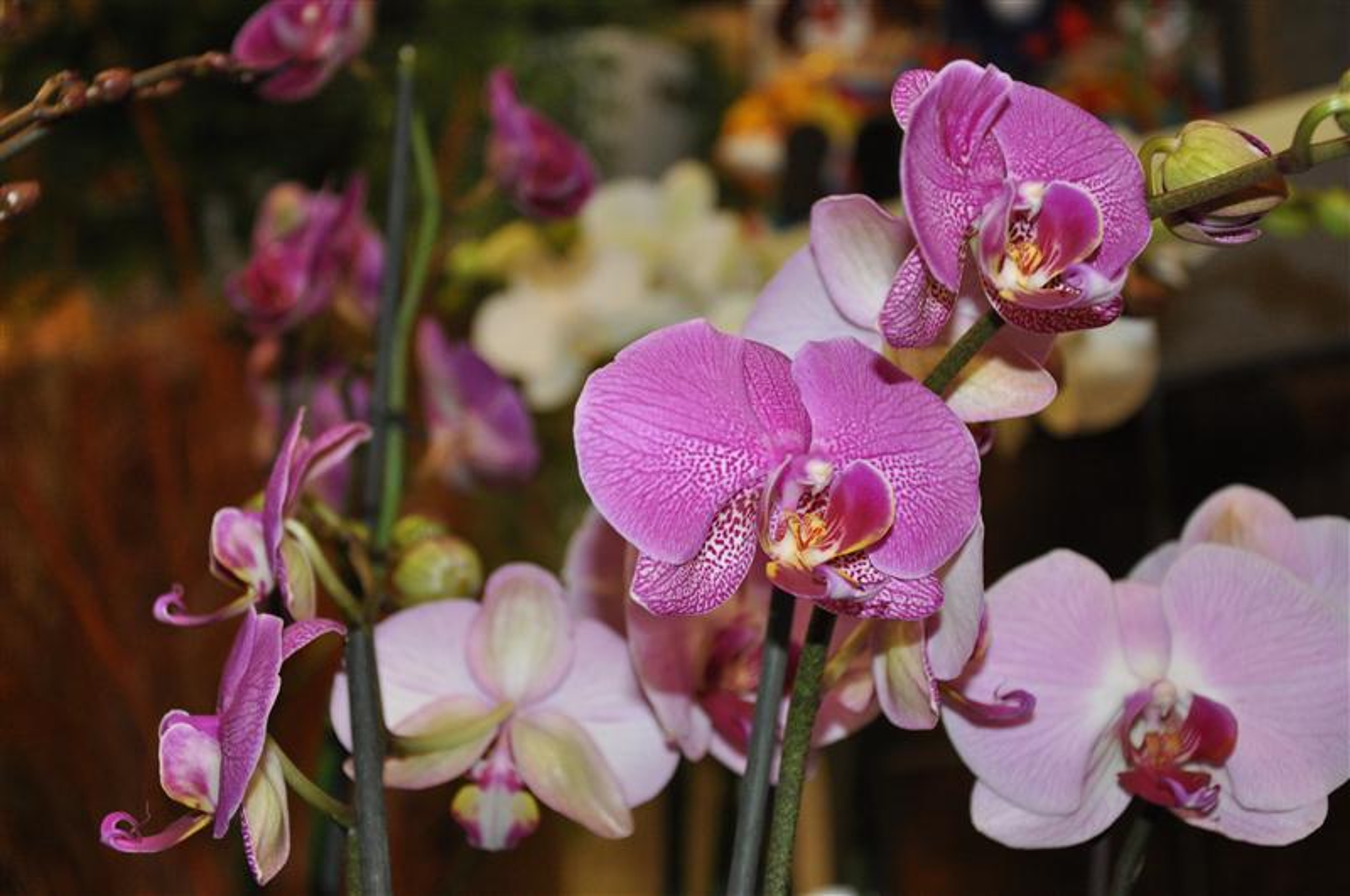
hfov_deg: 28.1
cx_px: 675
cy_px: 448
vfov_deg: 18.9
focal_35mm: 72
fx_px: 2696
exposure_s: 1/60
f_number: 4.8
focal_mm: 48
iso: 800
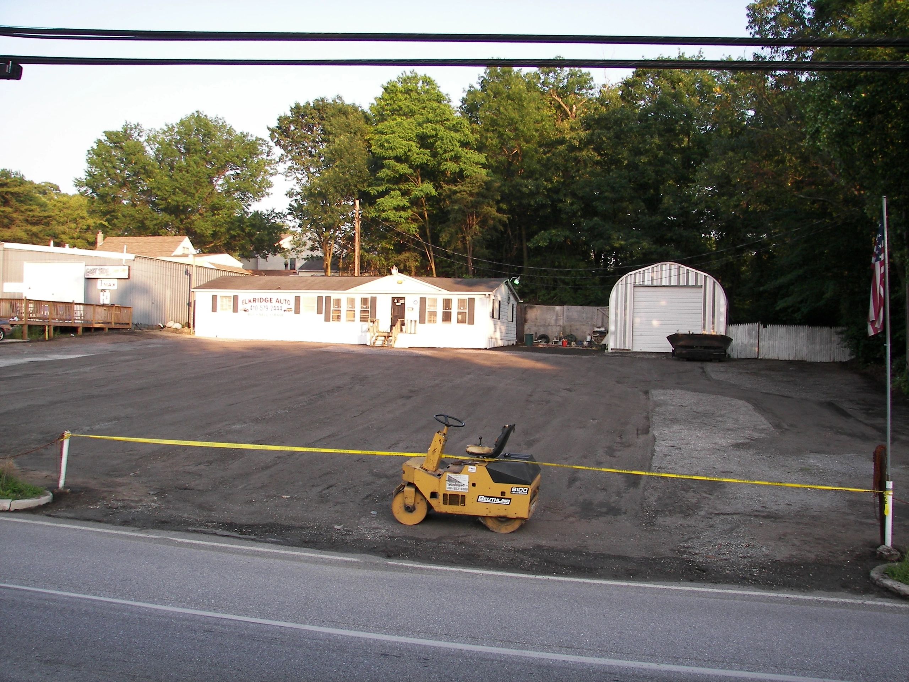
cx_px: 454
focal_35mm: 36
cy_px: 341
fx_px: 945
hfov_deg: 51.4
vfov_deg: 39.7
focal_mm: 6
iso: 50
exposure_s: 1/160
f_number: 2.8
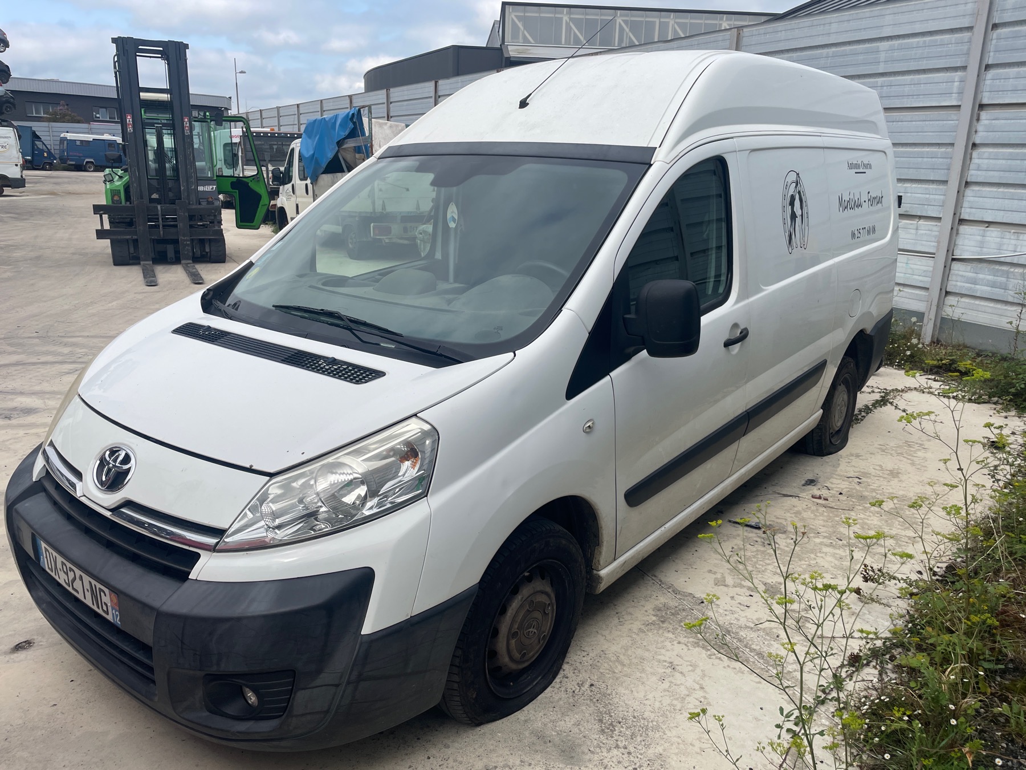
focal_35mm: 26
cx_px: 513
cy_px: 385
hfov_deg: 67.3
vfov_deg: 53.1
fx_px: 771
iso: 32
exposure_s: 1/2959
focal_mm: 4.2
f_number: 1.6
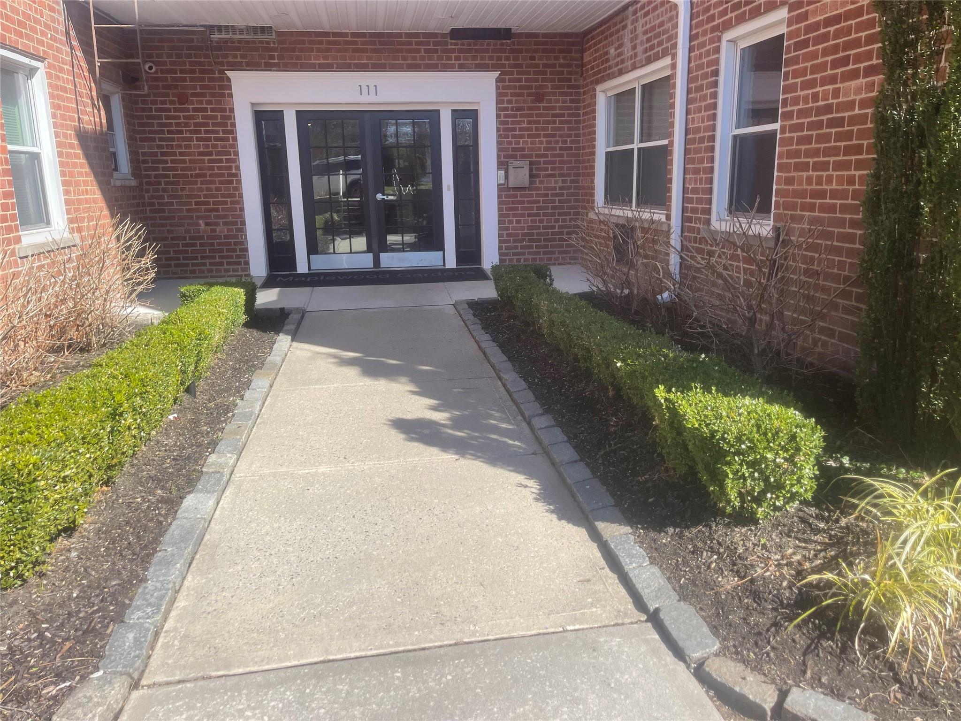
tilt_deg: -12.5
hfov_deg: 67.3
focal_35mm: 26
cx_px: 480
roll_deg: +0.6
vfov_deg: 53.1
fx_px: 722
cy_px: 360
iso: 32
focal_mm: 5.1
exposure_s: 1/1976
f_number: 1.6
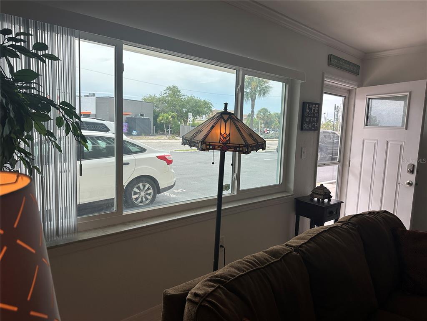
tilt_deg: -7.0
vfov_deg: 56.8
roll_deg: -1.9
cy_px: 160
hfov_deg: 71.6
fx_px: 296
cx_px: 214
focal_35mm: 24
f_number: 1.78
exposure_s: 1/1227
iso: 80
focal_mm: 6.86
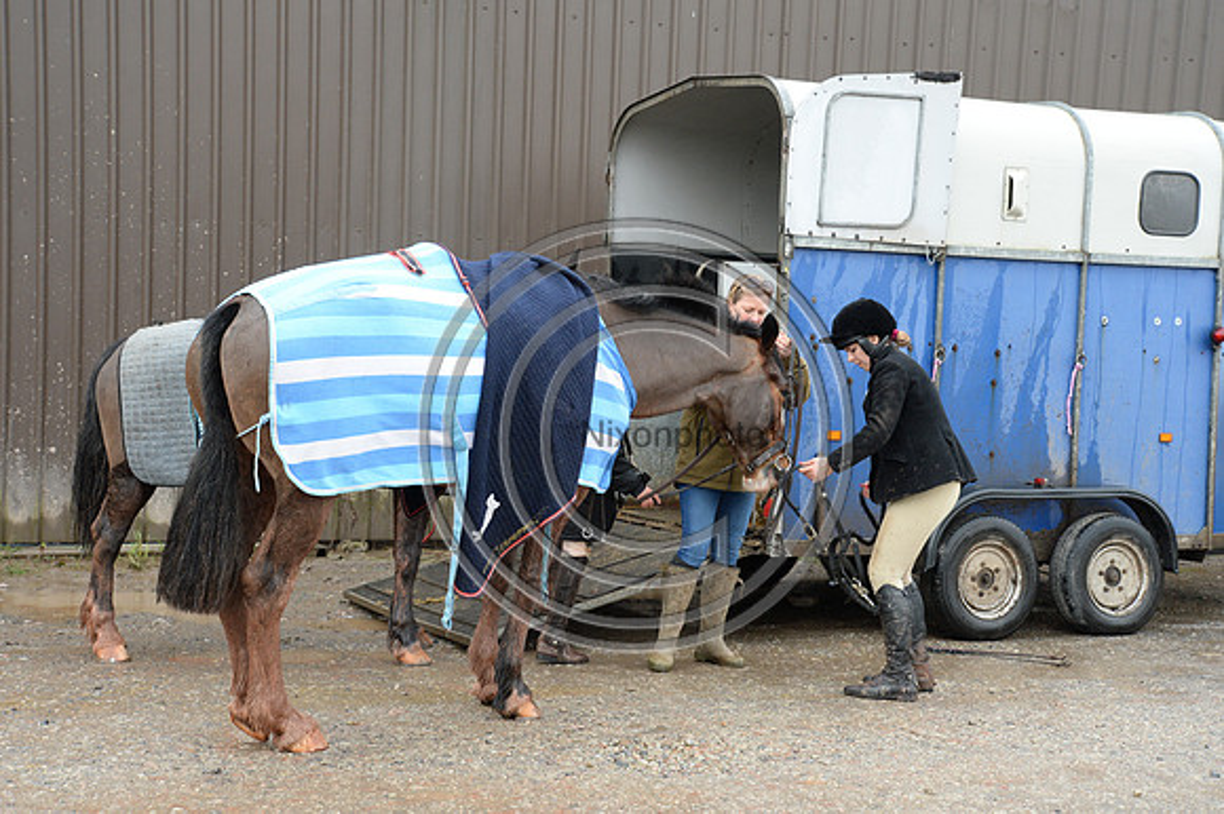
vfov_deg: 24.6
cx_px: 612
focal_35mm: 55
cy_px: 407
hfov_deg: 36.3
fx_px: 1869
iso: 1600
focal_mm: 55
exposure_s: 1/100
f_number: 8
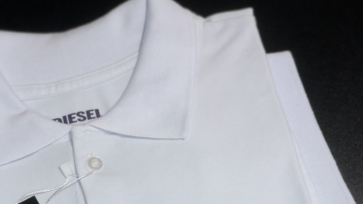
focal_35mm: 76
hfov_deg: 27.9
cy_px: 218
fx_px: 732
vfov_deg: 15.5
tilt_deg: -71.4
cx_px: 181
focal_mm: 6
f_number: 2.4
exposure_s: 1/60
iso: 25
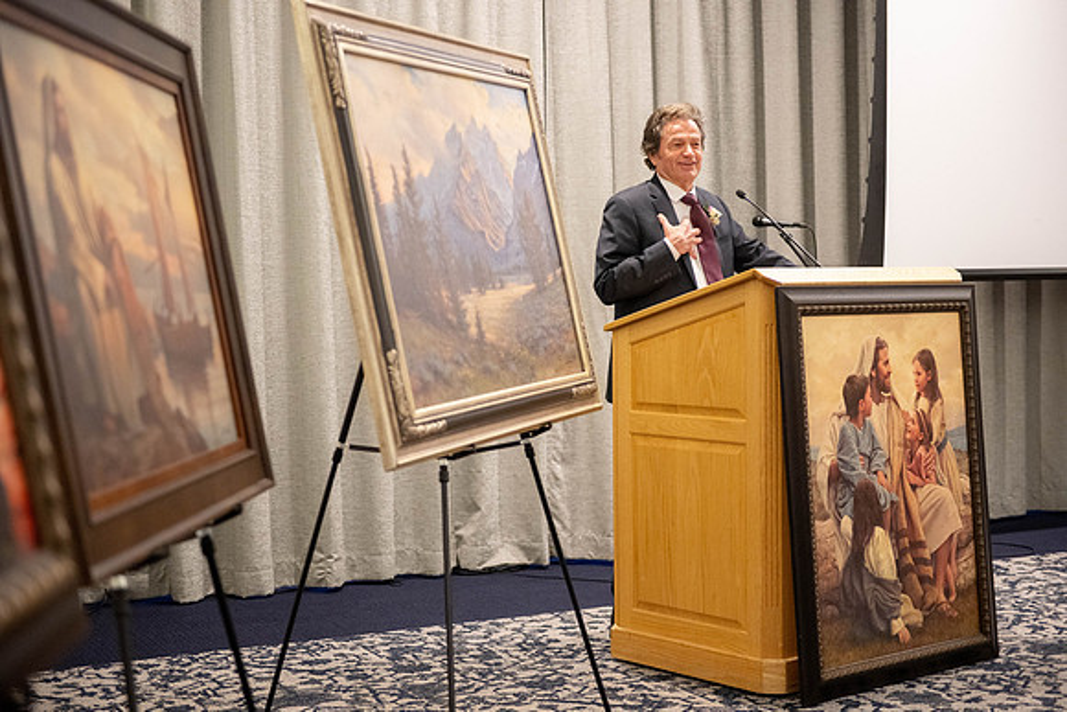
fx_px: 1660
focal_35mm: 56
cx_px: 534
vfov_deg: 24.2
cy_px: 356
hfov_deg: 35.6
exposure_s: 1/125
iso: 5000
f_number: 2.8
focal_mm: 56
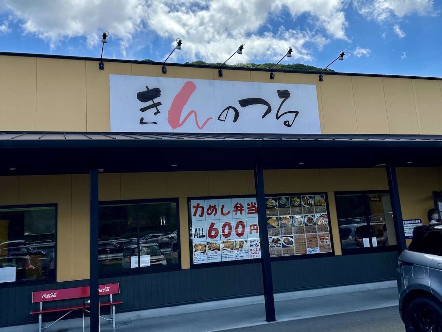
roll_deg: +3.3
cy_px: 166
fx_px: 306
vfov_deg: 56.8
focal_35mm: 24
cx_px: 221
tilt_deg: +12.5
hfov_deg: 71.6
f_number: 1.78
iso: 80
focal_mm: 6.86
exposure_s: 1/4184
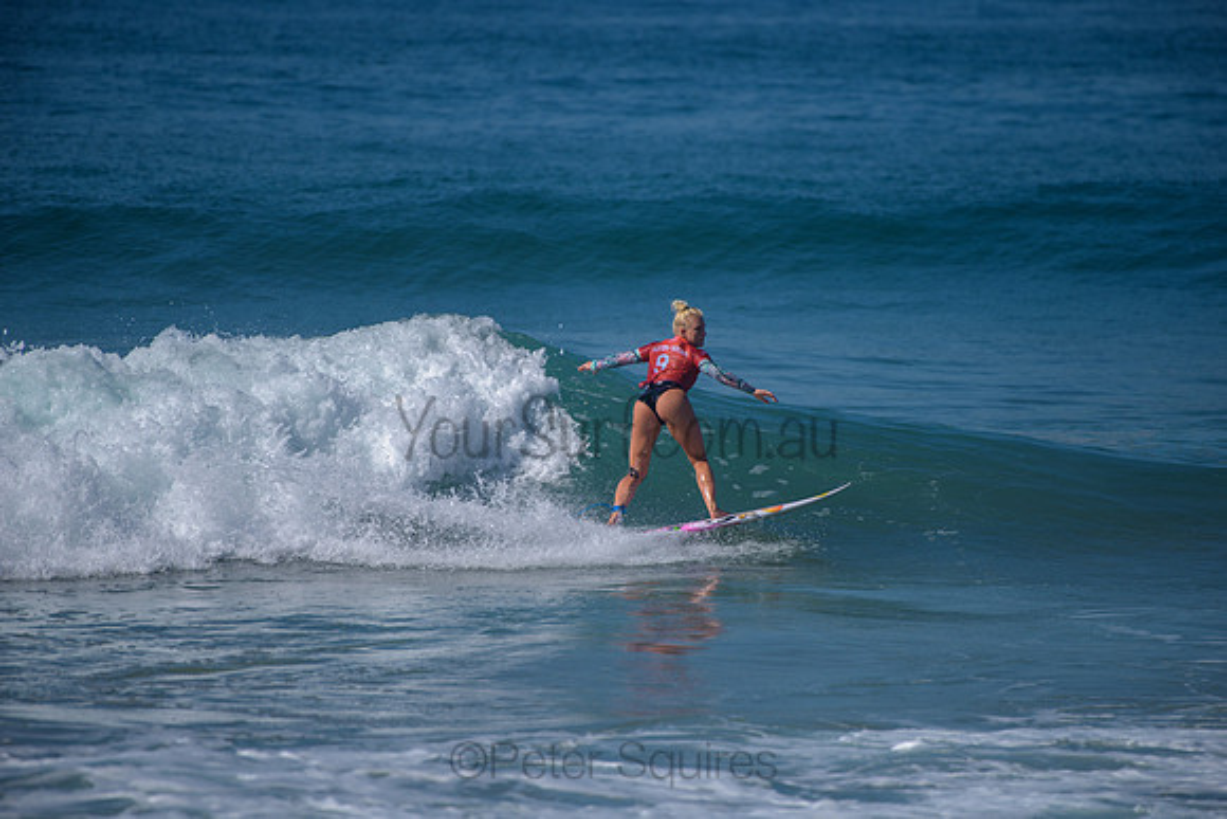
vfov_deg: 2.8
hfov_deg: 4.1
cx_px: 614
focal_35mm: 500
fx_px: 17045
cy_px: 410
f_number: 5.6
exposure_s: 1/2000
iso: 100
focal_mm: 500
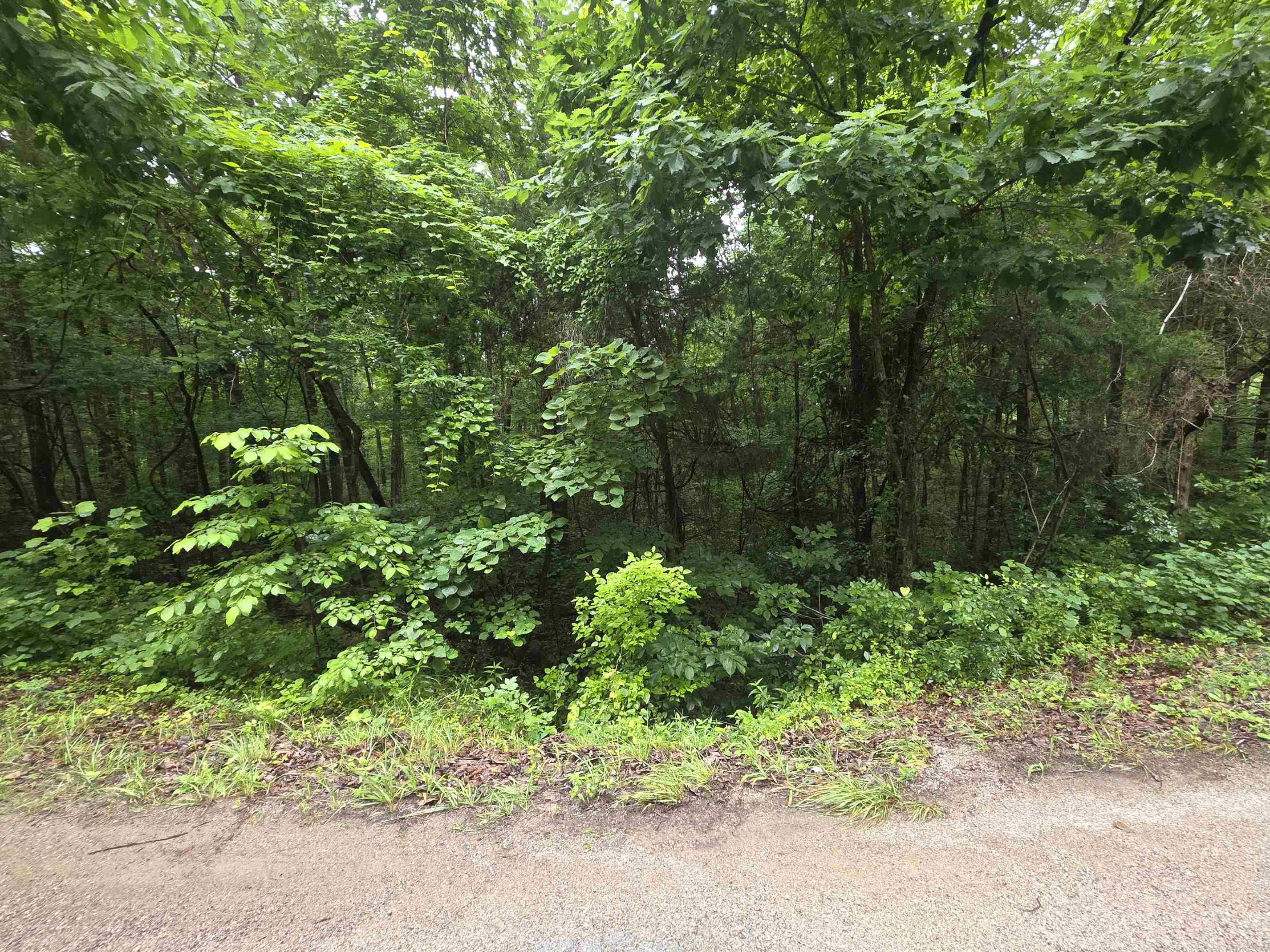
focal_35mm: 14
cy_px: 499
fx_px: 514
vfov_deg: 85.6
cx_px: 676
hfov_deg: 101.9
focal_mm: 2.2
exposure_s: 1/120
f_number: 1.9
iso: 160
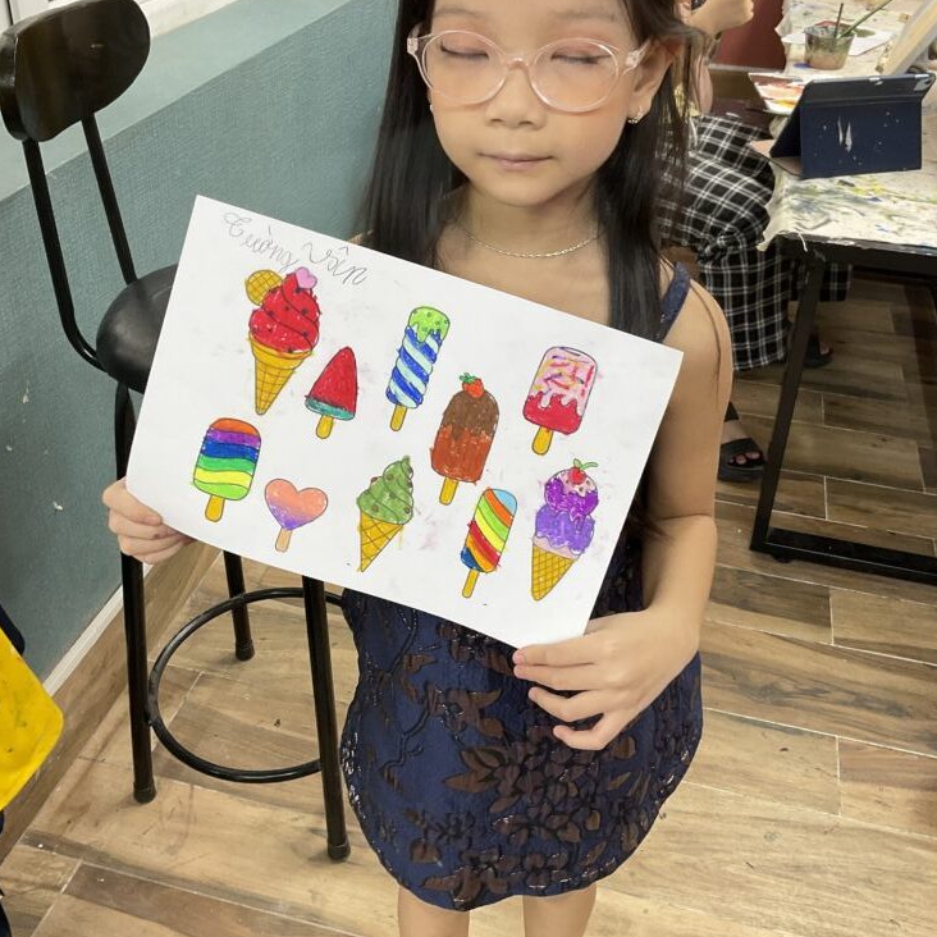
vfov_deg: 46.9
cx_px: 475
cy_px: 367
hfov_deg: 47.2
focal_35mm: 35
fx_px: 1072
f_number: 1.8
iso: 40
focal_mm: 3
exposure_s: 1/50
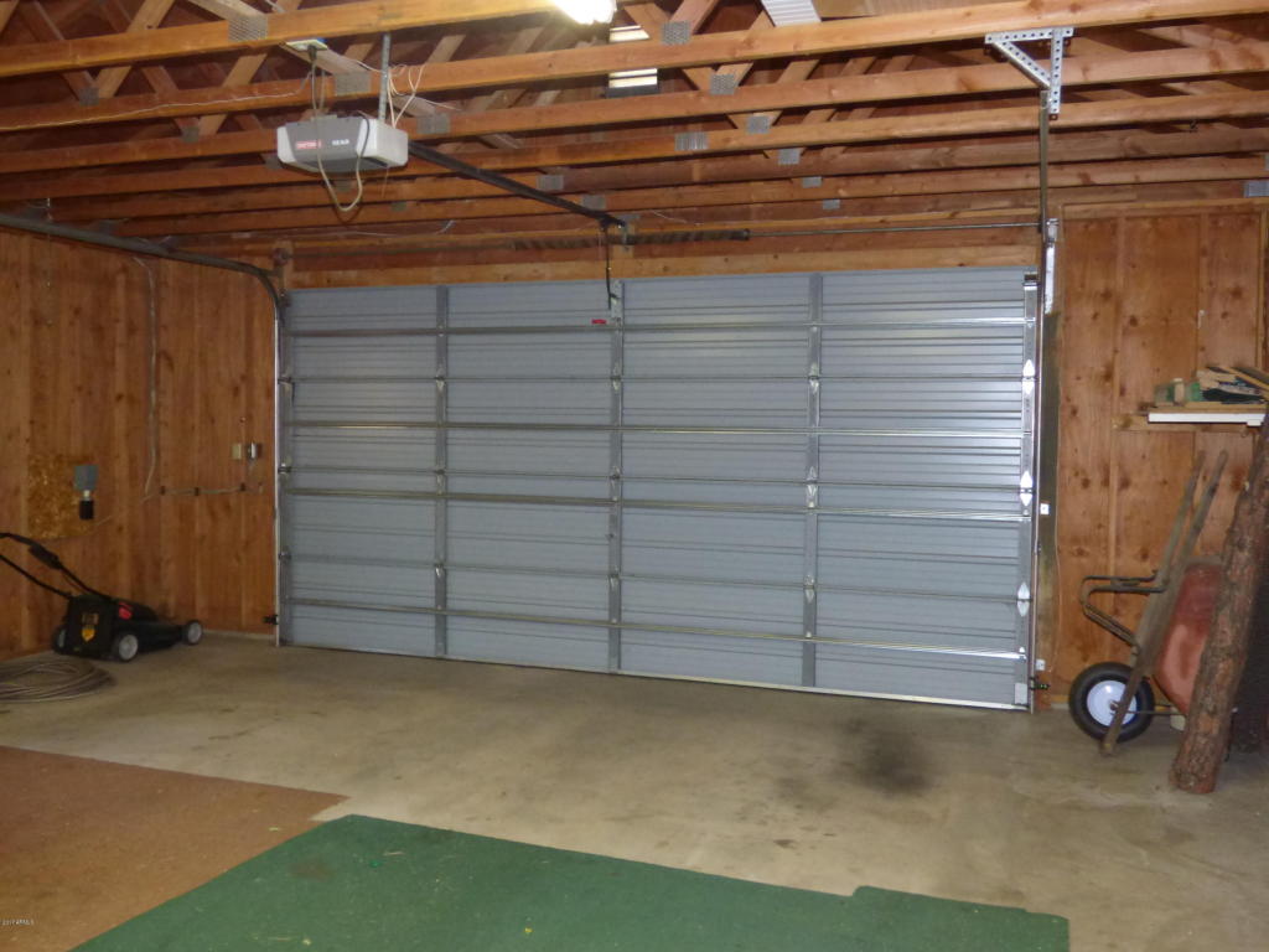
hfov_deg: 58.4
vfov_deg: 45.4
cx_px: 634
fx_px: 1136
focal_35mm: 31
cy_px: 476
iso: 800
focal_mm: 5.53
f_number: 3.3
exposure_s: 1/50
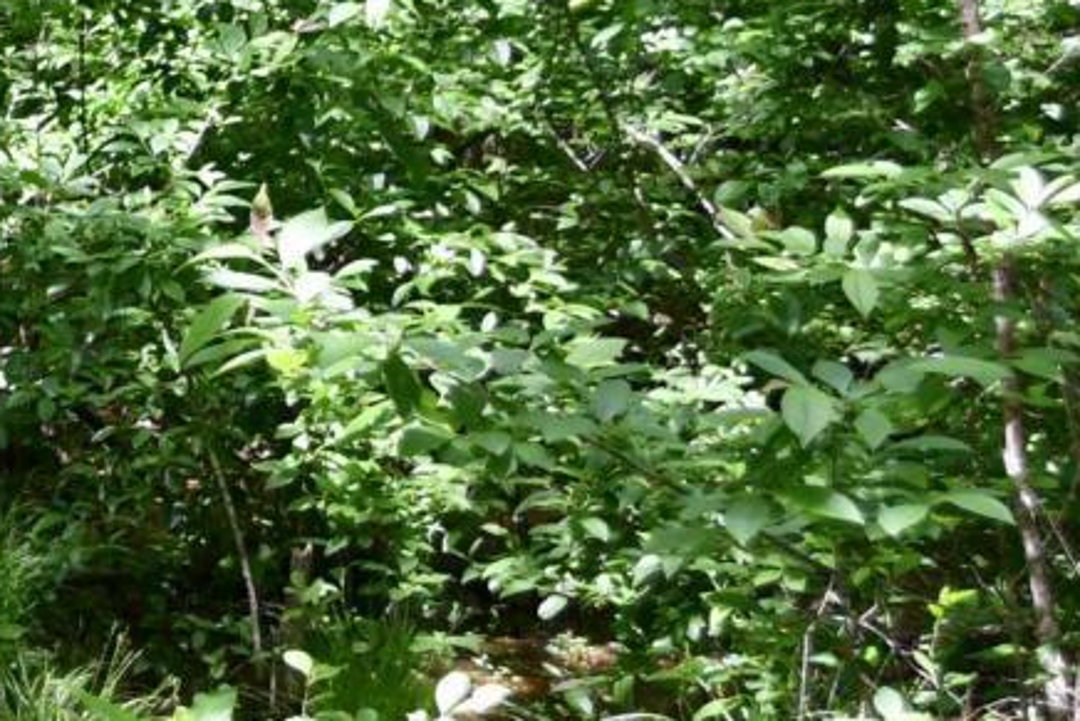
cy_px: -27
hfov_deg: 14.7
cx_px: -404
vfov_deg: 10.3
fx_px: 3961
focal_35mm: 132
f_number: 4
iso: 450
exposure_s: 1/250
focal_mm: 24
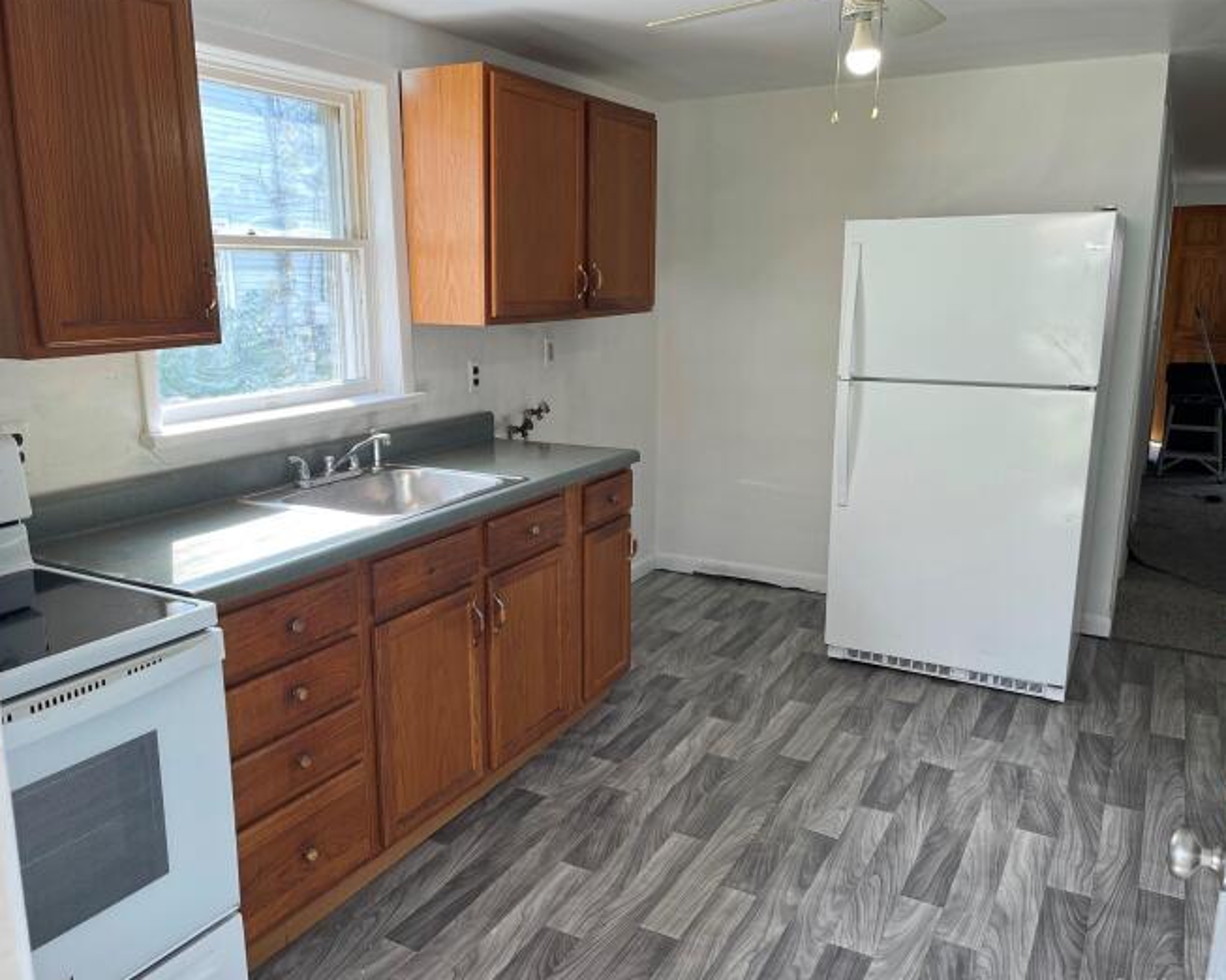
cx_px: 571
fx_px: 1016
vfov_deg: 51.5
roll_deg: +0.5
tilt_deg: -12.0
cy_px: 496
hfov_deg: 62.2
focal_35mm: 28
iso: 50
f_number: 1.6
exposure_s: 1/170
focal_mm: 5.1
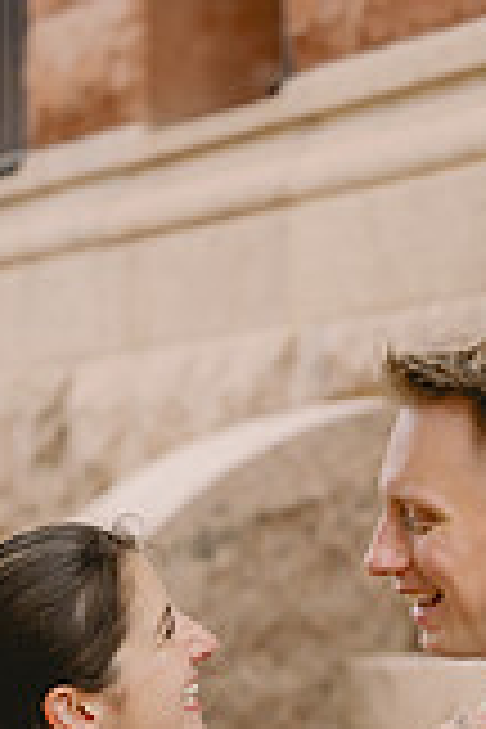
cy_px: 904
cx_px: 400
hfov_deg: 7.0
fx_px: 3948
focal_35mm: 195
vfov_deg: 10.4
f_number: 3.2
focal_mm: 70
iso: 1000
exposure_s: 1/1600
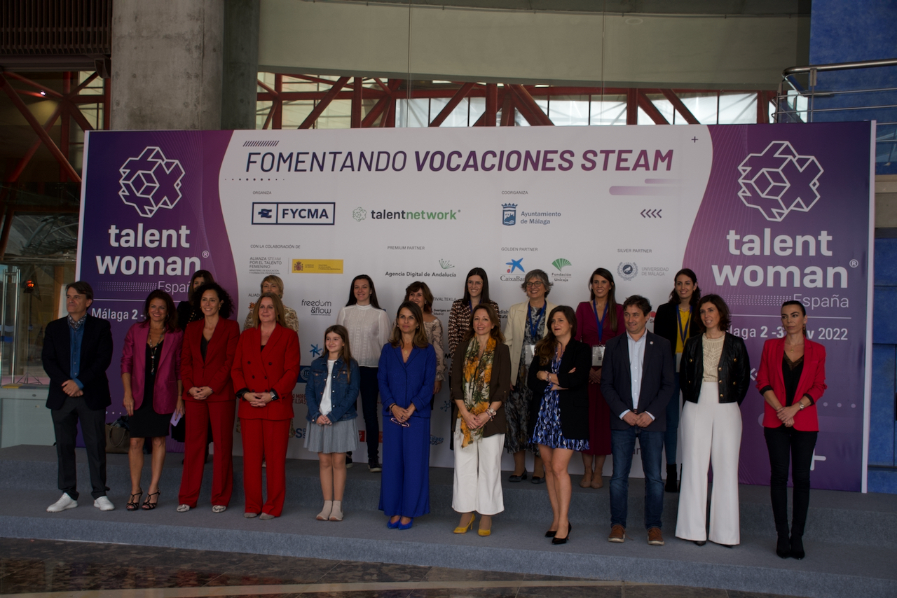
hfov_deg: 49.5
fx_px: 972
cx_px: 448
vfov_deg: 34.2
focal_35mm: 39
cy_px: 299
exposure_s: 1/250
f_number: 4
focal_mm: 26
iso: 400
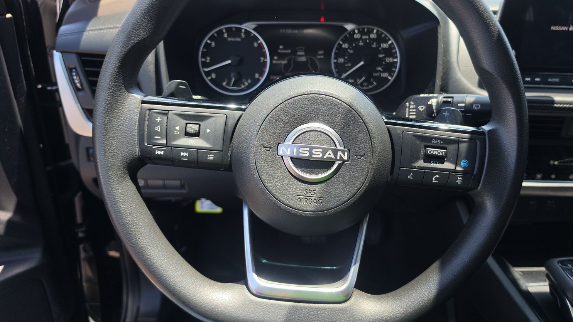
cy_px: 126
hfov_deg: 69.8
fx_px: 410
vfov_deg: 42.6
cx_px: 308
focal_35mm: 27
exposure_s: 1/214
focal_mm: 6.5
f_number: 1.4
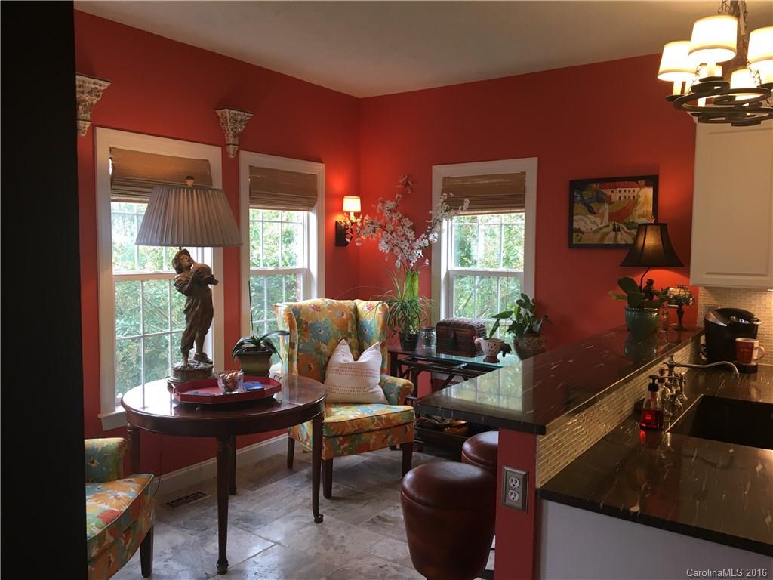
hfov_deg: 61.7
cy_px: 290
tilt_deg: -3.5
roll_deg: -0.6
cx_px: 386
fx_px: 648
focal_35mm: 29
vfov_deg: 48.2
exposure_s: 1/30
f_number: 2.2
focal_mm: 4.15
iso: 50
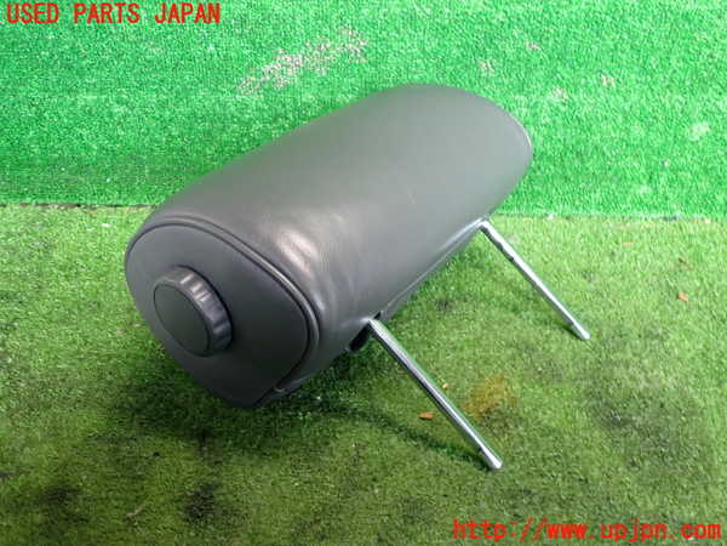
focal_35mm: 30
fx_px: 630
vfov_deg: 46.8
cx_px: 364
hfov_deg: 60.0
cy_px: 273
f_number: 2.3
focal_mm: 5.4
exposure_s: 1/30
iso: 400
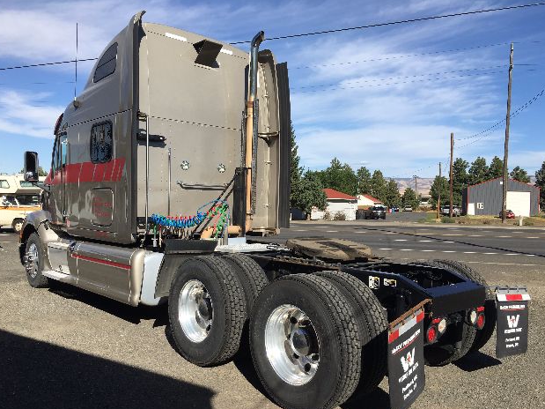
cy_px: 210
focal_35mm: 30
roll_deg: -1.6
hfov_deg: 60.0
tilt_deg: -1.7
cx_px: 274
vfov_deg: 46.8
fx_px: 472
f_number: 2.2
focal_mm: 4.15
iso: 25
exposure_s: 1/1672
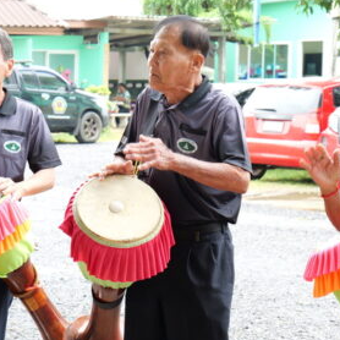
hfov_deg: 12.0
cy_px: 201
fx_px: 1567
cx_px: -115
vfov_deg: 12.4
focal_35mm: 141
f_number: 5.6
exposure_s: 1/100
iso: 800
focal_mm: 60
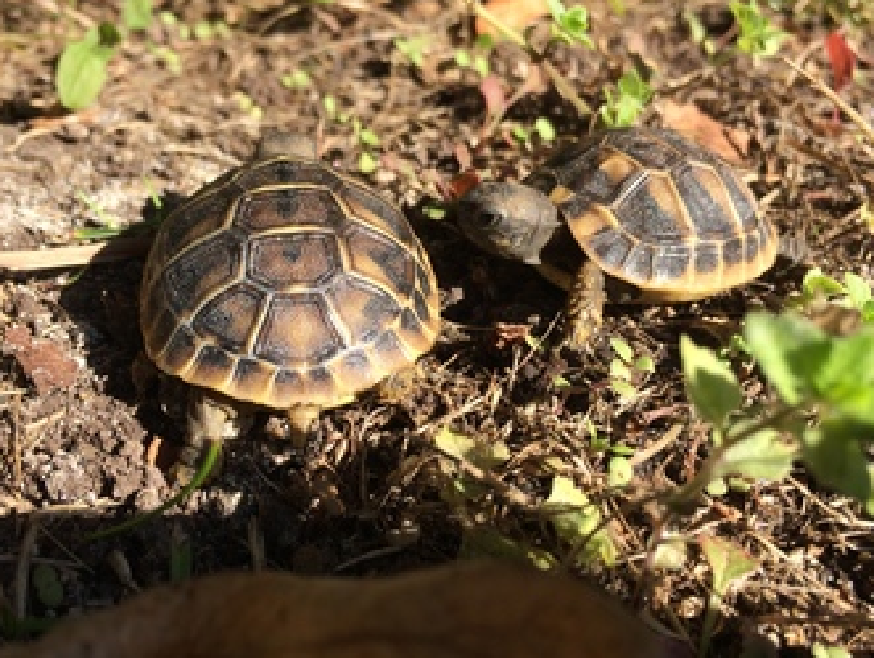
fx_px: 885
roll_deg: +0.0
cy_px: 277
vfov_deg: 40.7
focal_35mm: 35
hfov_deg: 52.5
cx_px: 412
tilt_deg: -27.4
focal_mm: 4.15
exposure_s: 1/1080
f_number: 2.2
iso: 32
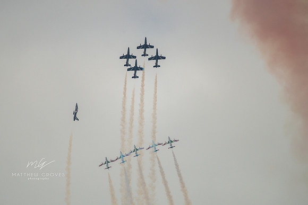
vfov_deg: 2.1
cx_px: 142
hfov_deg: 3.2
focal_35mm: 651
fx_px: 5570
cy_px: 101
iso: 400
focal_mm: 500
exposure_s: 1/5000
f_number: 6.3
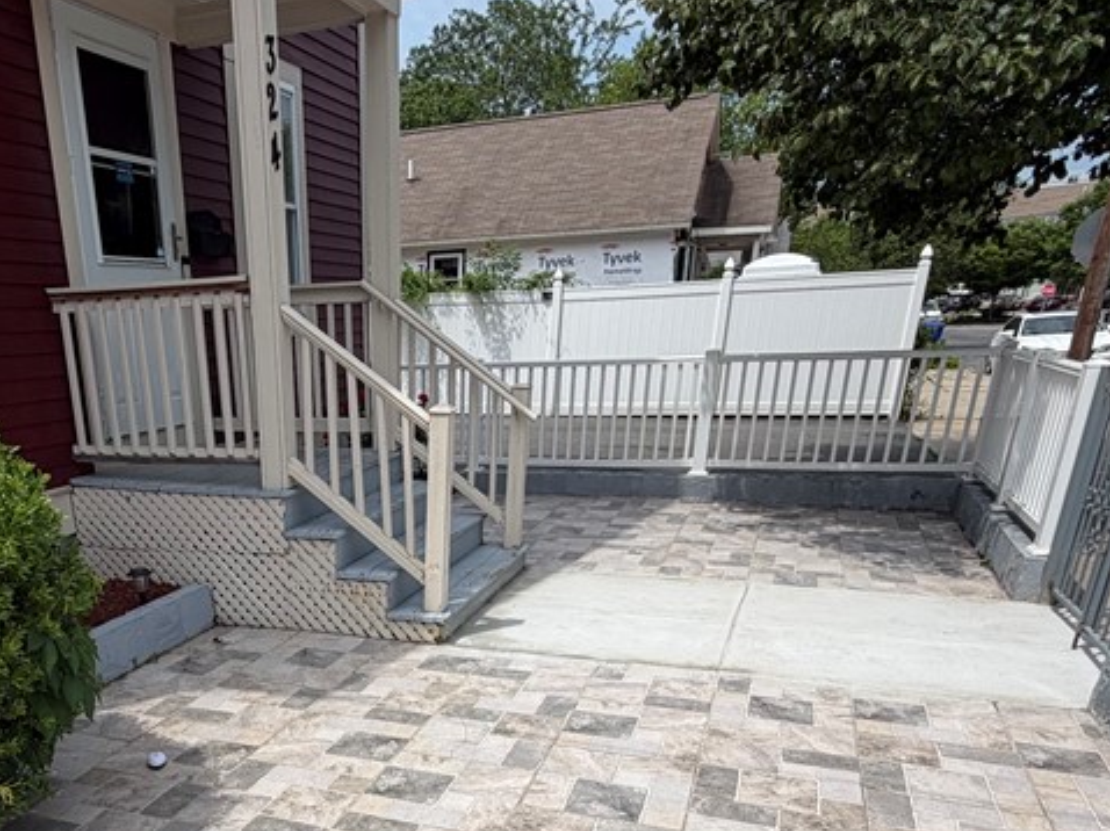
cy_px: 754
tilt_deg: -26.1
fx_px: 962
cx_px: 330
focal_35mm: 30
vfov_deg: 42.7
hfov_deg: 58.0
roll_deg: +2.0
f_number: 2.2
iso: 20
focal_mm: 2.22
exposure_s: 1/1368
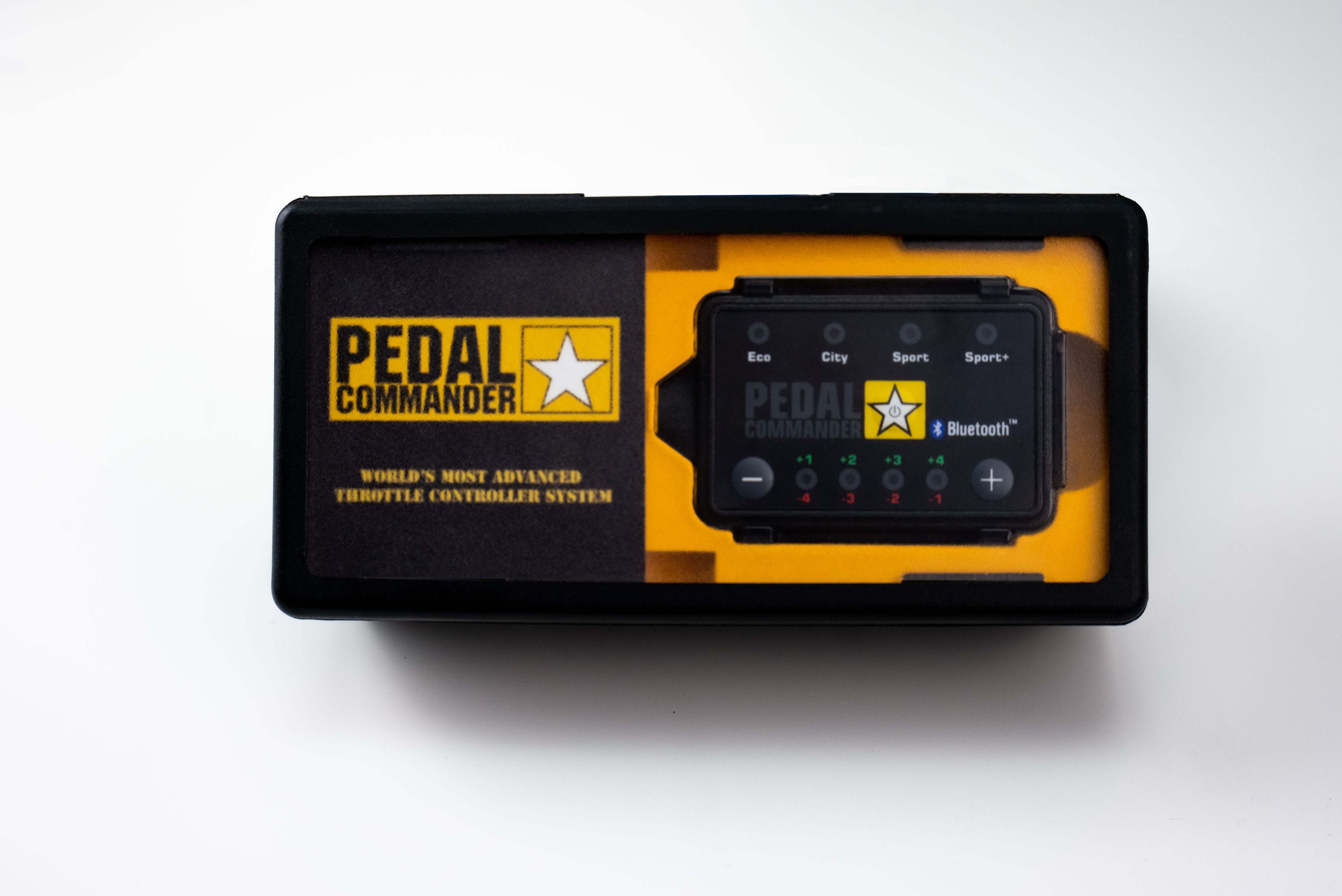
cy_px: 448
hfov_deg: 28.8
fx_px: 2611
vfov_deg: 19.5
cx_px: 671
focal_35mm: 70
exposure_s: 1/200
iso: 640
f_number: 7.1
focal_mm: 70
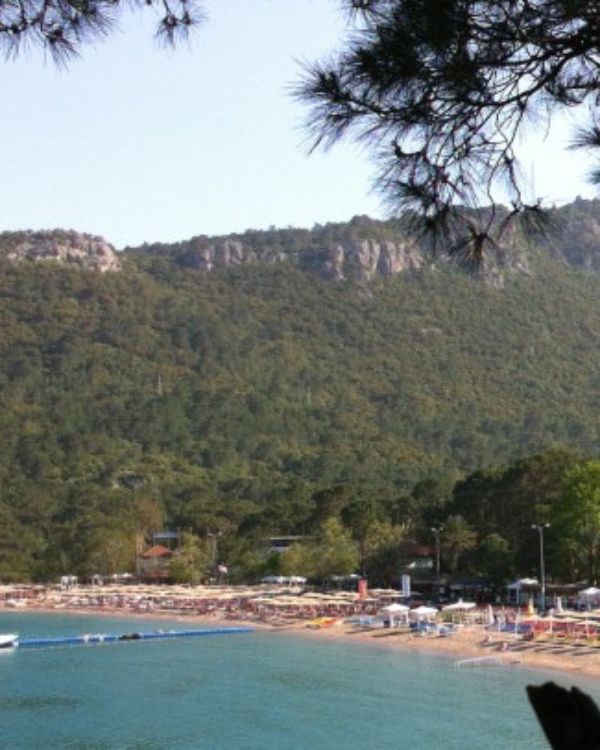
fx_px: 1908
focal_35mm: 86
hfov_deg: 17.8
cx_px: 439
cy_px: 555
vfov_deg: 22.0
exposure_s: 1/656
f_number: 2.8
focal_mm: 3.85
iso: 80
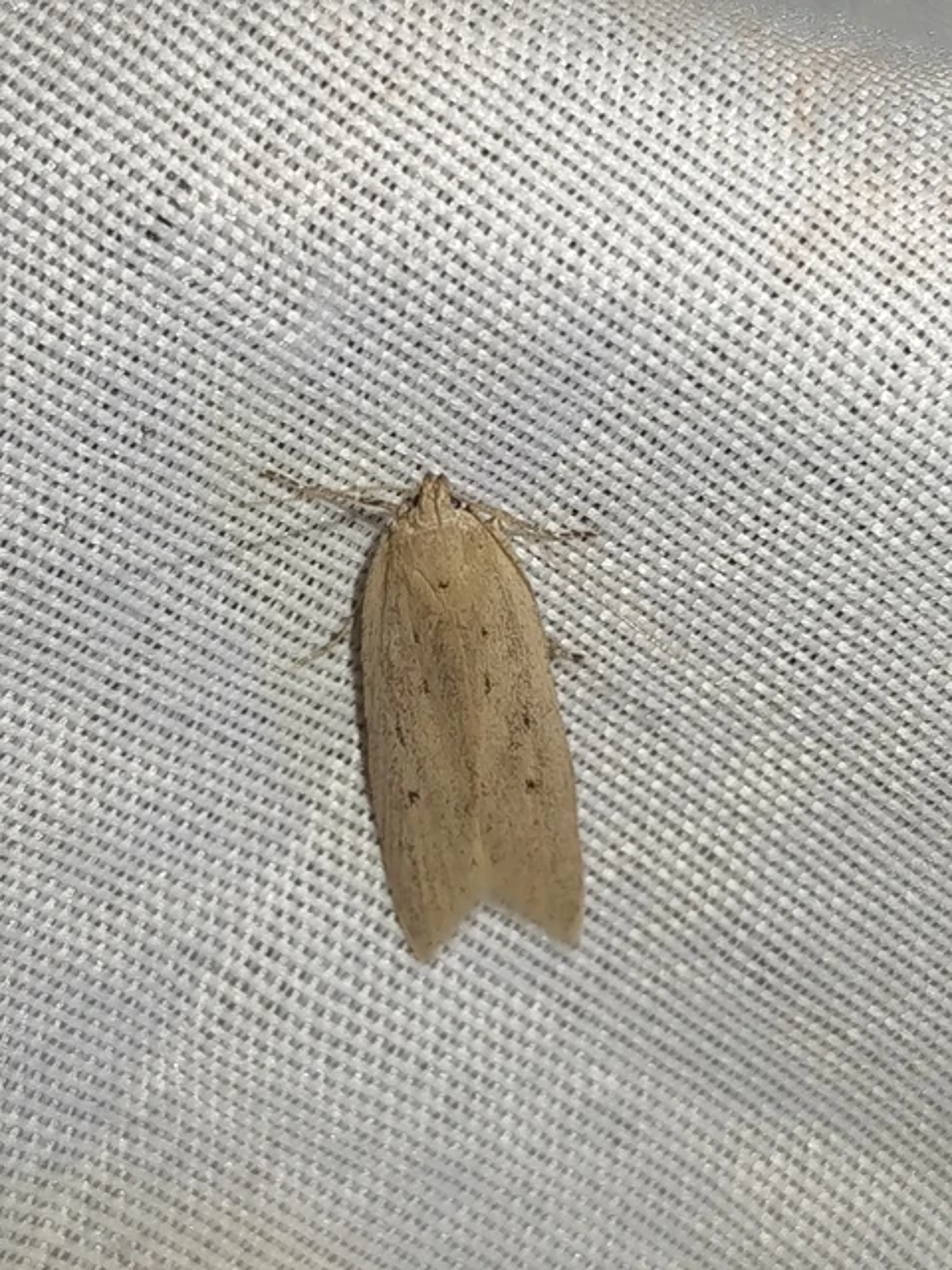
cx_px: 476
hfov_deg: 17.6
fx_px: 3080
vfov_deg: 23.3
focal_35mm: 84
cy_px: 635
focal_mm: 5.31
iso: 64
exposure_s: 1/50
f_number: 1.7
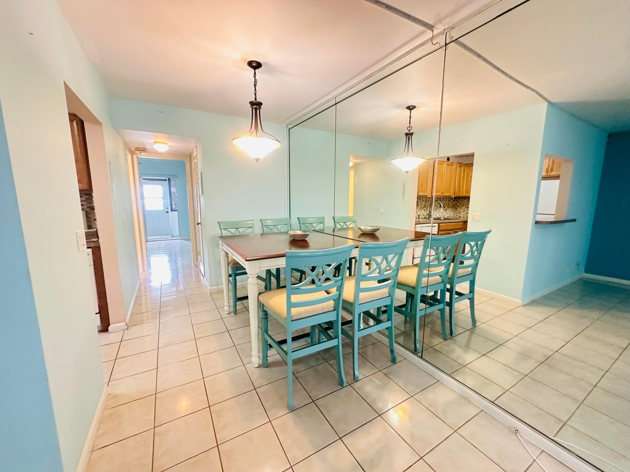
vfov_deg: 85.7
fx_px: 255
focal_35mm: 14
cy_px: 236
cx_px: 315
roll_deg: +0.2
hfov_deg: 102.1
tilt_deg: -7.2
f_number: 2.2
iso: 640
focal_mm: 2.22
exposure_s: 1/60
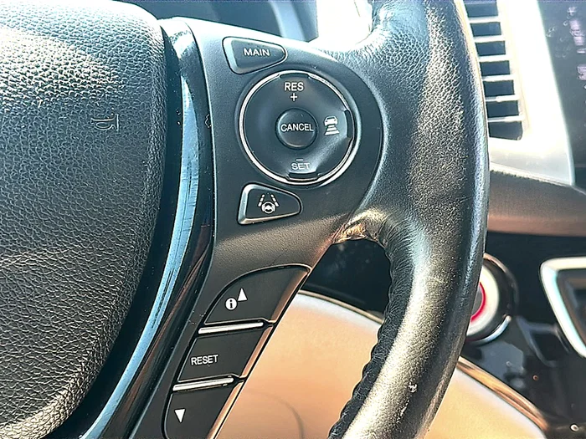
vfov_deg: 32.9
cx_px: 293
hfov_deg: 42.9
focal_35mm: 44
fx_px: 745
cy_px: 220
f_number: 1.78
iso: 100
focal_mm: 6.86
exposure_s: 1/169
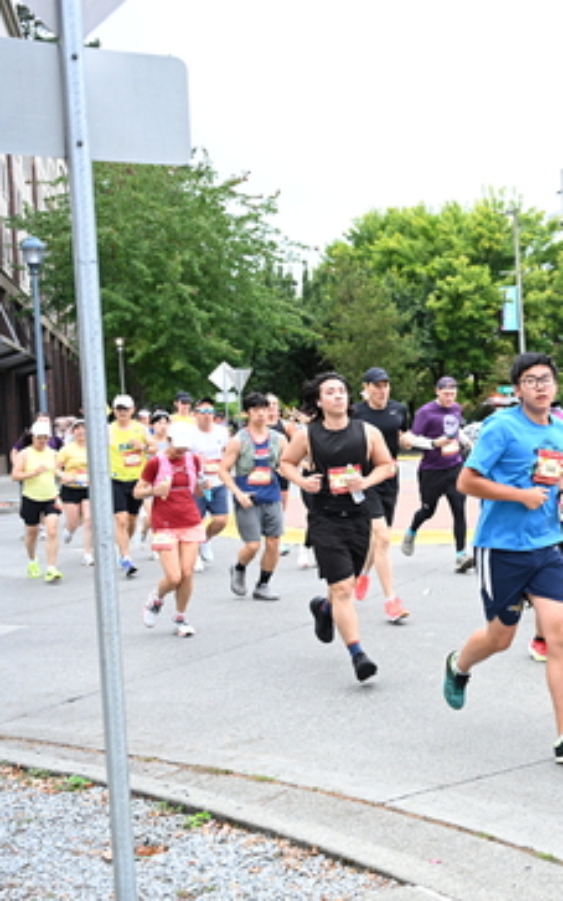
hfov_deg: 23.3
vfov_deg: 39.6
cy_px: 453
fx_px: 1252
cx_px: 665
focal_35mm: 51
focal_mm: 33
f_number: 4
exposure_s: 1/640
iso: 2000
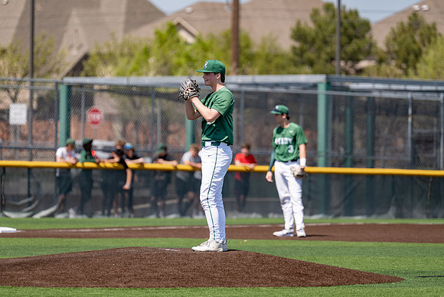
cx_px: 215
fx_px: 3786
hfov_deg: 6.7
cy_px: 153
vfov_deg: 4.5
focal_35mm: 307
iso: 320
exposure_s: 1/3200
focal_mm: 272
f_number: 4
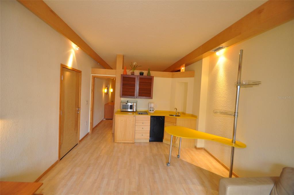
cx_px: 147
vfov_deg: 77.2
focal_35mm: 15
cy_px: 98
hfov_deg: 100.4
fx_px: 122
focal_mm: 10
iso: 720
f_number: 4
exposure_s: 1/60
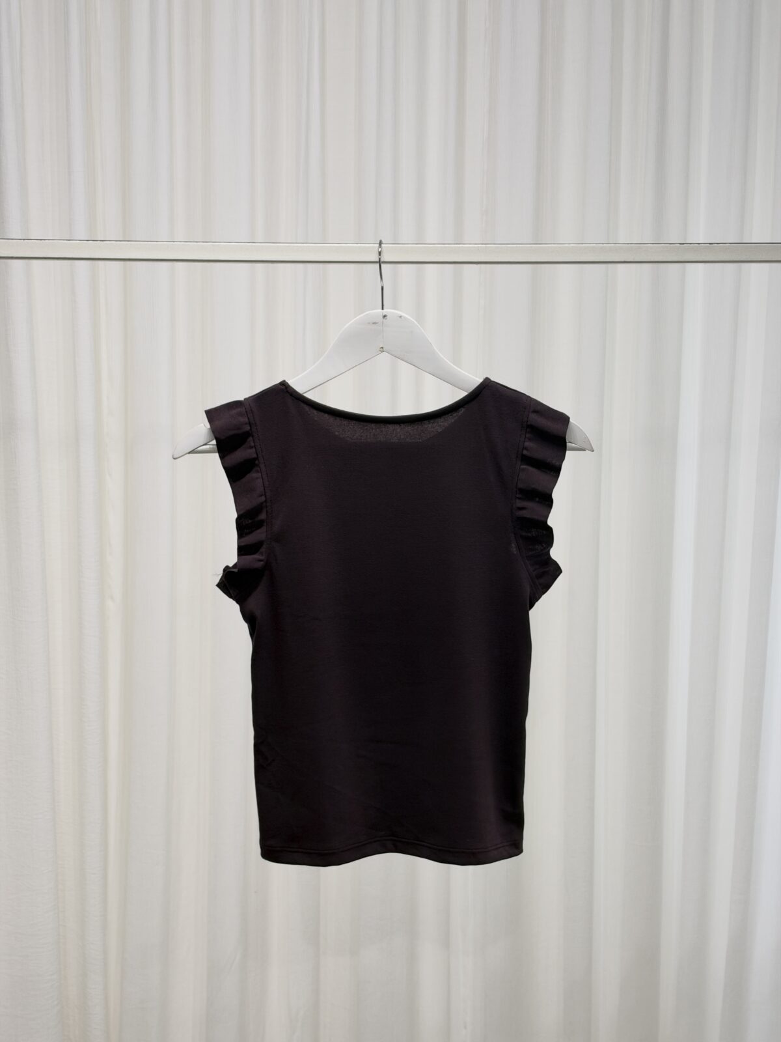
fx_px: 1444
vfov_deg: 39.7
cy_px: 521
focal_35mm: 48
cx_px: 390
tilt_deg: -6.1
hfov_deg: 30.3
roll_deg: -0.3
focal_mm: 6.93
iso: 64
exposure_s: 1/121
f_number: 1.8
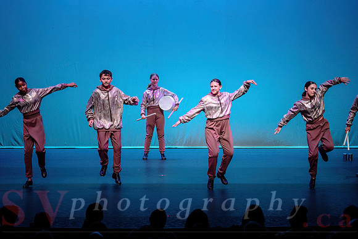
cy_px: 120
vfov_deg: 12.3
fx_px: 1106
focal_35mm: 111
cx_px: 179
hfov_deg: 18.4
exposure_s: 1/400
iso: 1600
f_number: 2.8
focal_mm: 110
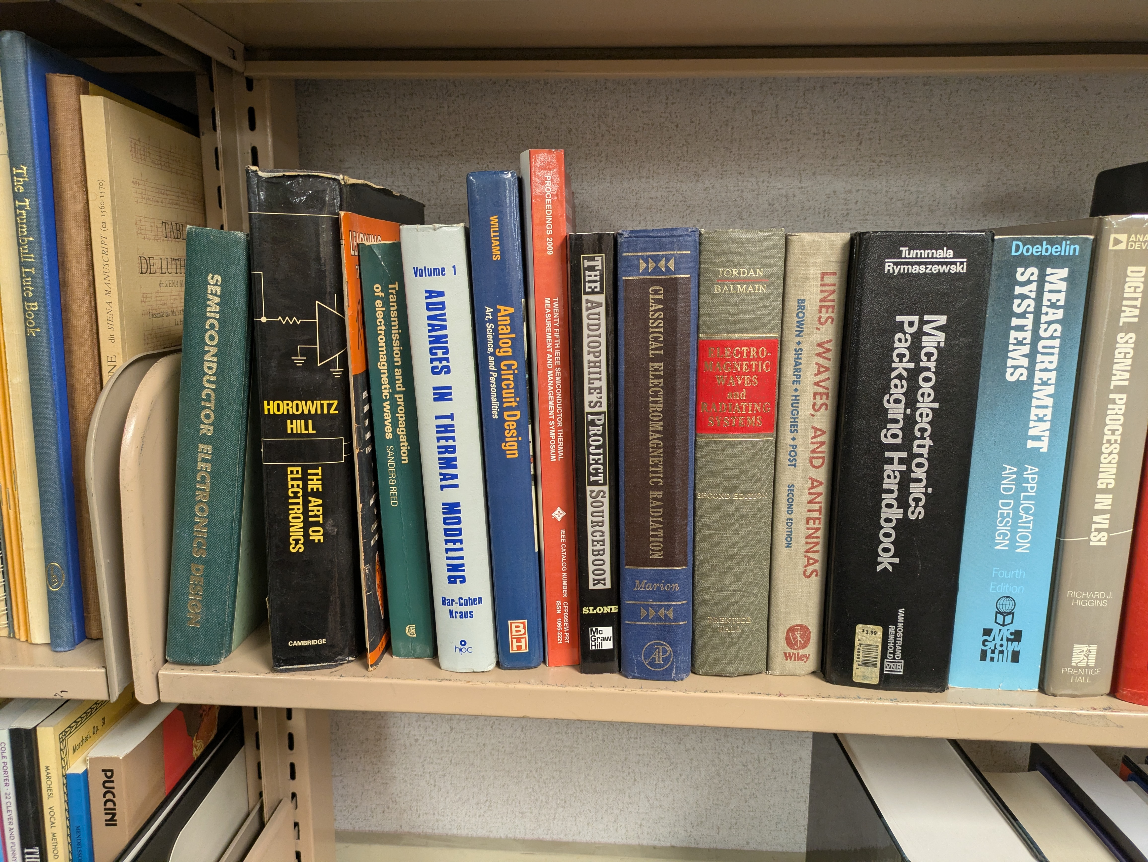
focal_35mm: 25
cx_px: 574
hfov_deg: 69.4
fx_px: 829
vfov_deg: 54.9
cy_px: 431
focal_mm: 5.43
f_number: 1.89
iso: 356
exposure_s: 1/60
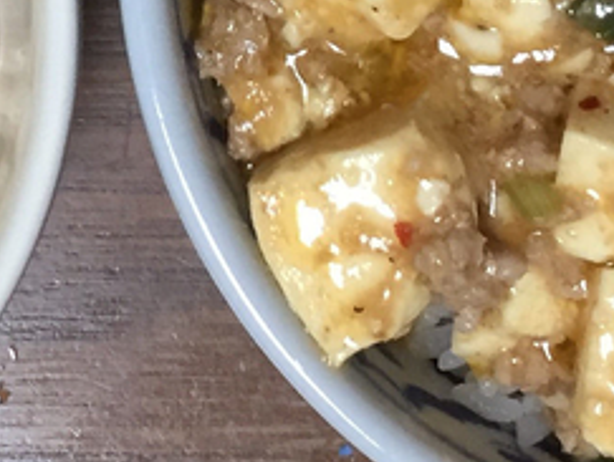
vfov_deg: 9.8
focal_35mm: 143
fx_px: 2540
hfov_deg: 13.7
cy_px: -414
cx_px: 86
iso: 125
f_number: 2.2
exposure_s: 1/30
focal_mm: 4.15
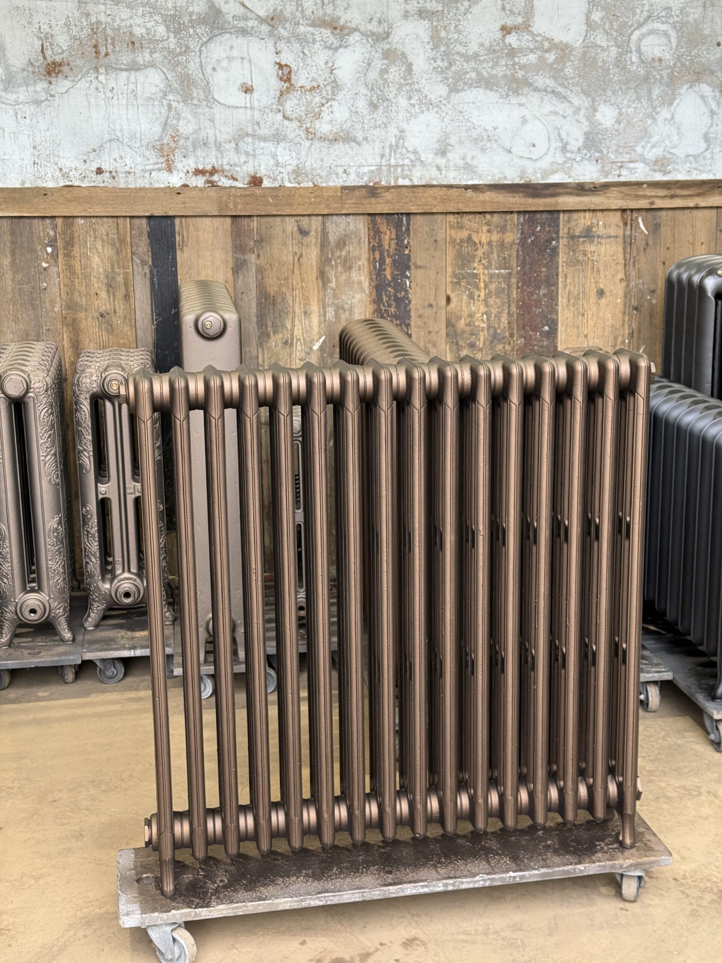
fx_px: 1335
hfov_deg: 30.3
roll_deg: +0.0
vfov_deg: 39.7
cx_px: 361
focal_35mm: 48
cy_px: 482
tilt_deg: -13.8
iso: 64
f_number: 1.78
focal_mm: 6.76
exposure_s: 1/50
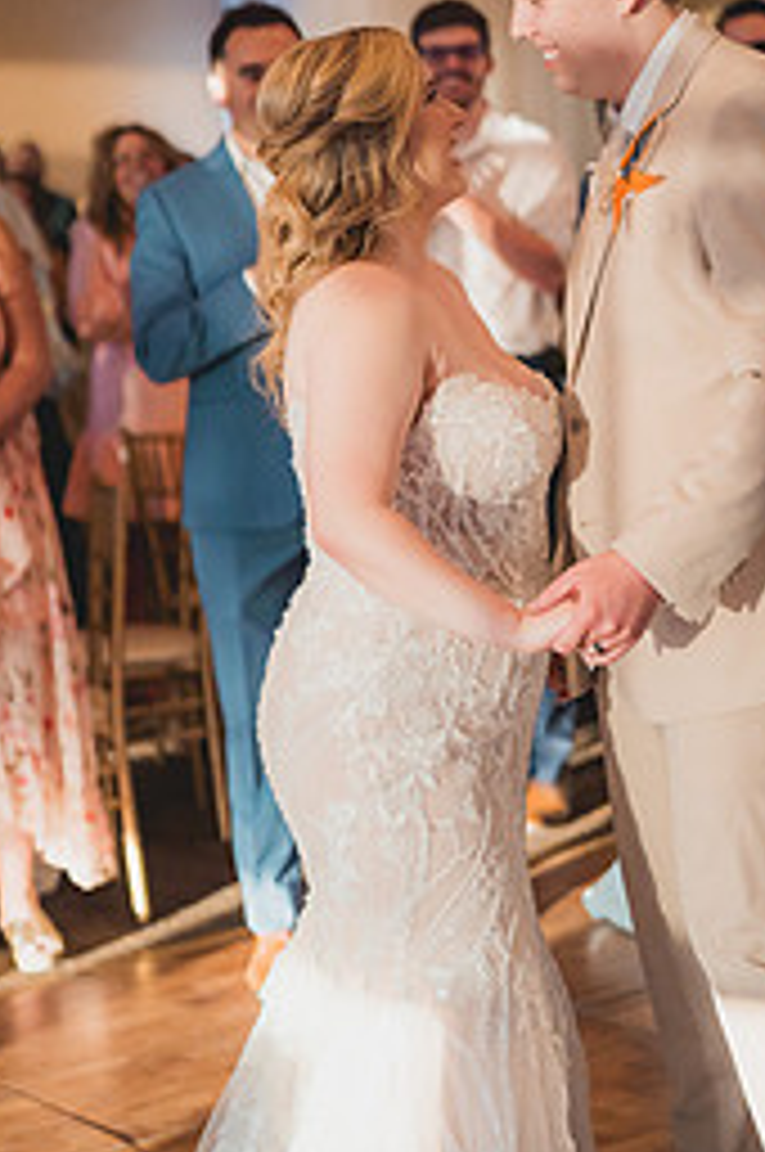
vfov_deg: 23.1
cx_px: 320
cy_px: 454
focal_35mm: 88
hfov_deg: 15.5
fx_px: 2812
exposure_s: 1/3200
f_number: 1.4
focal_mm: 50
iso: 1250
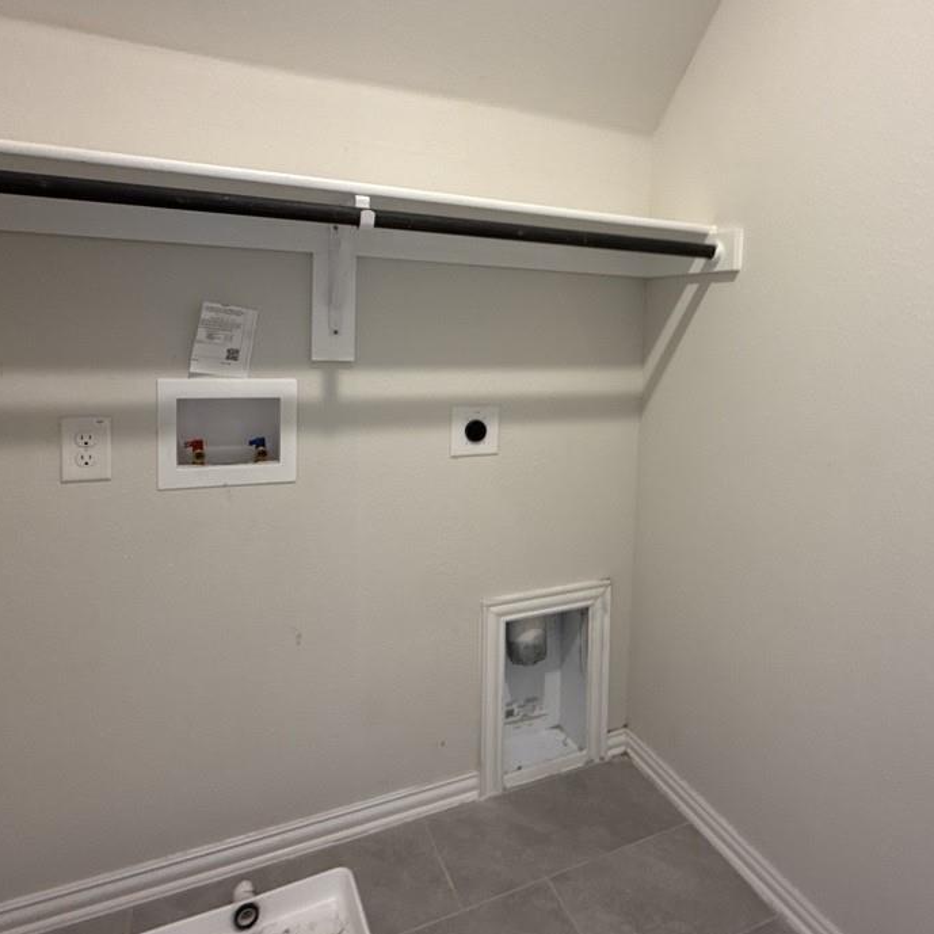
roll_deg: -2.1
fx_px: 702
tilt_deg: -4.3
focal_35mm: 23
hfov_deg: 66.4
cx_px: 577
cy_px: 380
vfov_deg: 66.7
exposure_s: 1/34
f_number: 2.2
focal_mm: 2.22
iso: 100
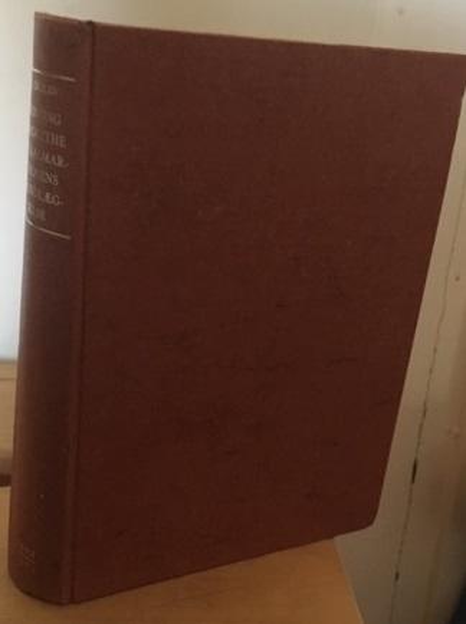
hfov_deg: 48.1
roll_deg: -5.7
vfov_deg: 61.7
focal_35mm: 29
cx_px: 233
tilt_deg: -19.8
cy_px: 312
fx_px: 522
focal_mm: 4.15
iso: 250
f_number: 2.2
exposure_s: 1/17
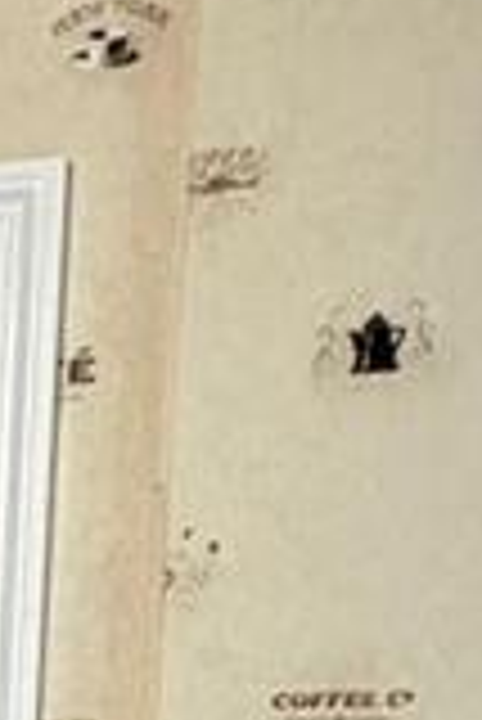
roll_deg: -1.3
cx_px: -725
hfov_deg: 10.6
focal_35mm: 109
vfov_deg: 16.5
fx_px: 2184
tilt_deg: -5.5
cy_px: 1188
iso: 160
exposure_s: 1/60
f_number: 2.2
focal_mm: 2.22
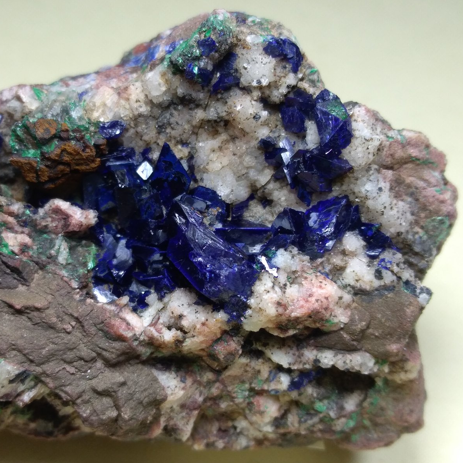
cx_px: 165
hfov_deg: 51.8
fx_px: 469
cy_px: 233
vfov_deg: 52.5
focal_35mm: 31
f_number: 2
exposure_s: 1/120
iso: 124
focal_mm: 3.54
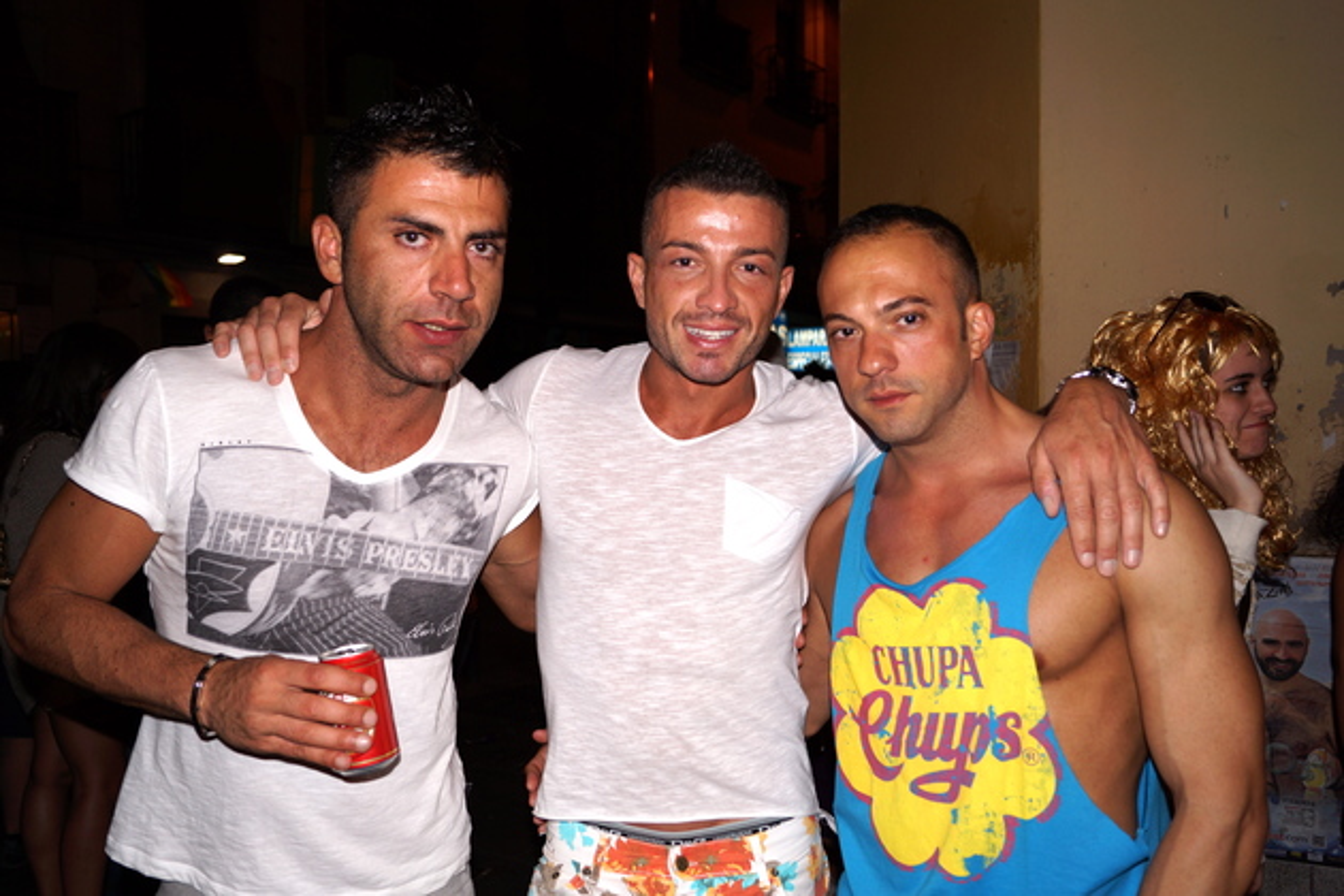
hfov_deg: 61.9
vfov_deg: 43.6
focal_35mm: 30
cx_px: 672
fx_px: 1120
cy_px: 448
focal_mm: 20
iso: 100
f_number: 3.5
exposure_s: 1/160
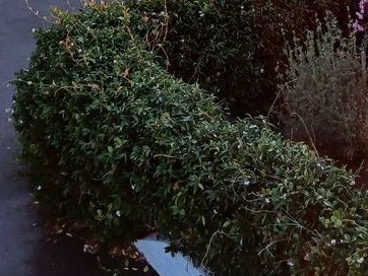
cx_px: 236
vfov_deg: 20.0
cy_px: -54
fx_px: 734
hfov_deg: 28.0
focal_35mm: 69
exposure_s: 1/141
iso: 50
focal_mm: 4.65
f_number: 1.8
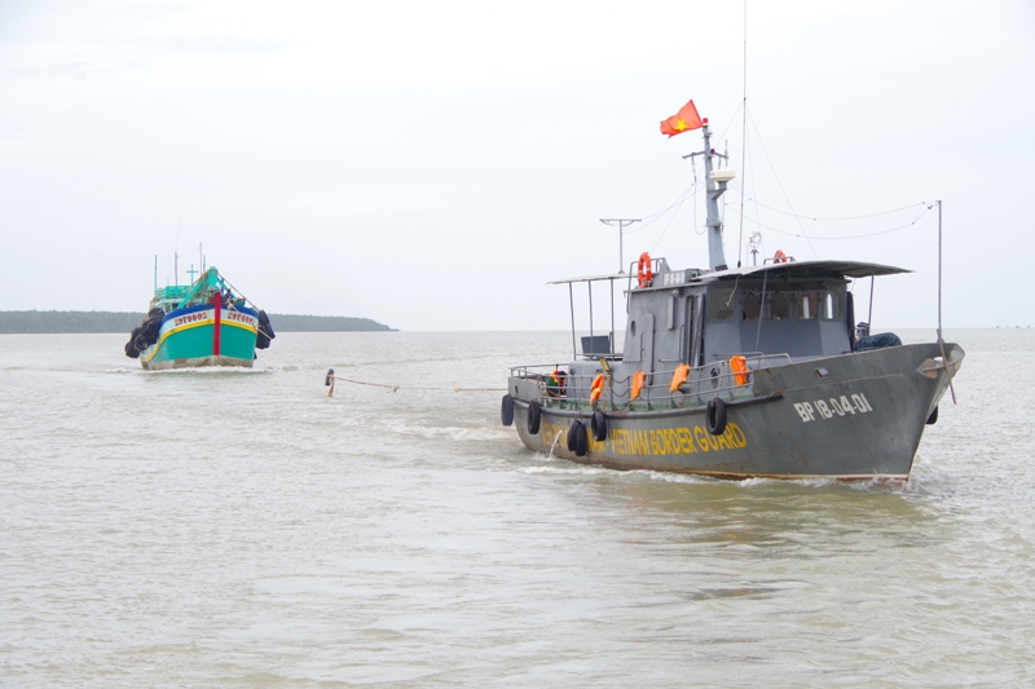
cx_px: 518
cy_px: 344
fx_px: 2932
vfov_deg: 13.4
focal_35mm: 102
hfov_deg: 20.0
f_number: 9
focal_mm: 68
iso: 400
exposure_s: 1/400
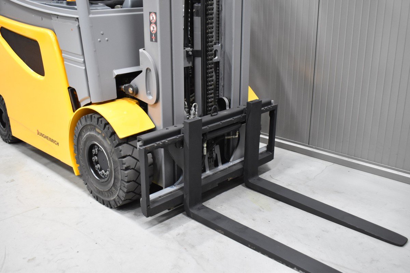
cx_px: 205
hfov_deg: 51.3
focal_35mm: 38
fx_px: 427
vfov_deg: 35.5
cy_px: 136
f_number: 4.5
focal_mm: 25
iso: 1600
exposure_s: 1/30
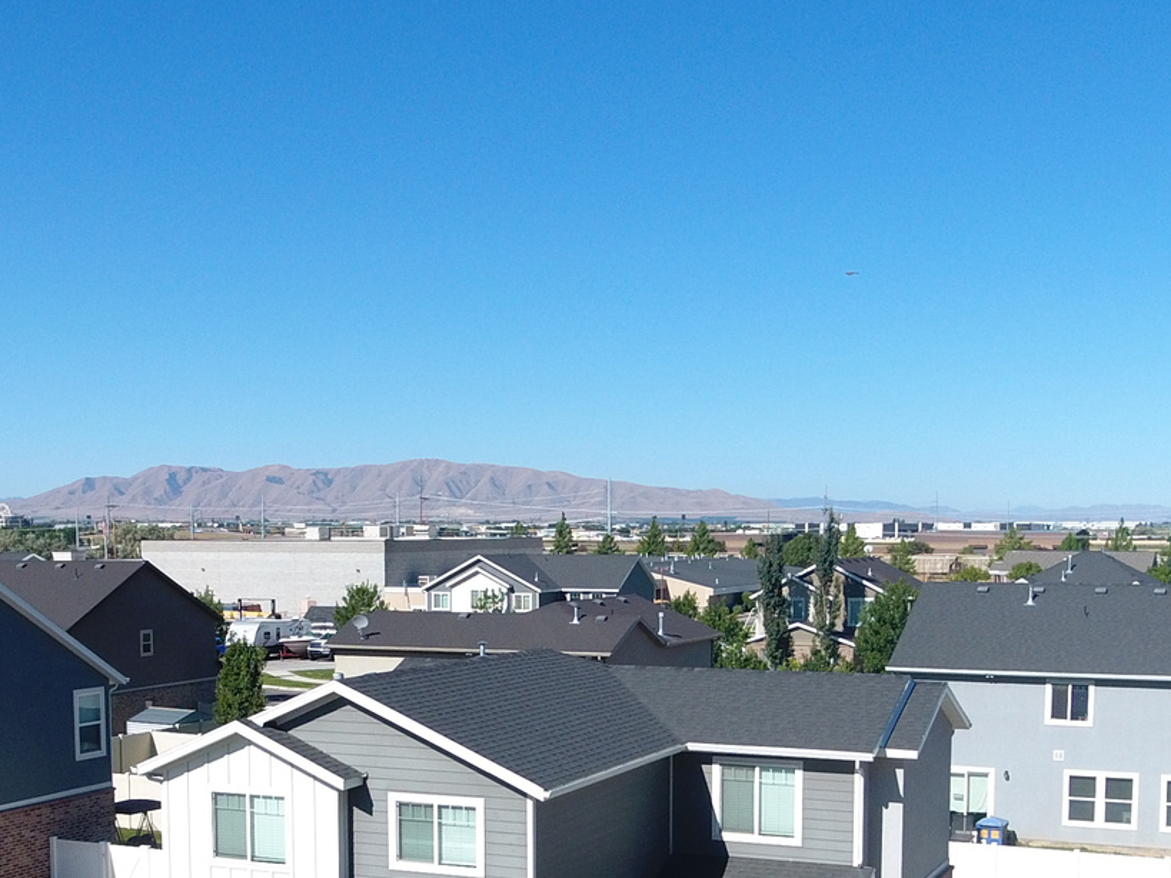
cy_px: 726
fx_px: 1691
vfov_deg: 28.4
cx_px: 569
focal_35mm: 50
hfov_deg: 38.2
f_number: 2.8
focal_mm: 3.61
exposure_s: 1/857
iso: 100
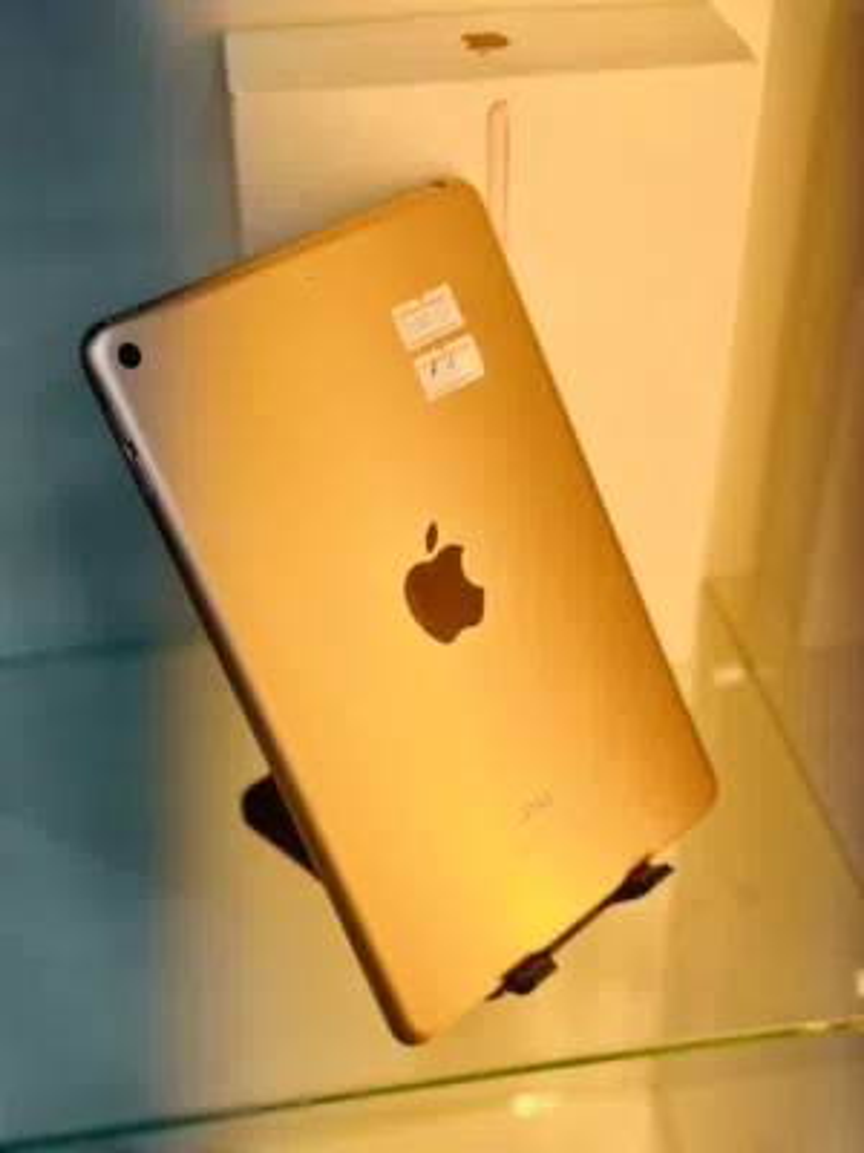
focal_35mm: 48
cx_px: 432
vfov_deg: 39.7
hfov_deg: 30.3
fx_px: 1597
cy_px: 576
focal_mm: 6.86
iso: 80
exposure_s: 1/797
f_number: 1.78
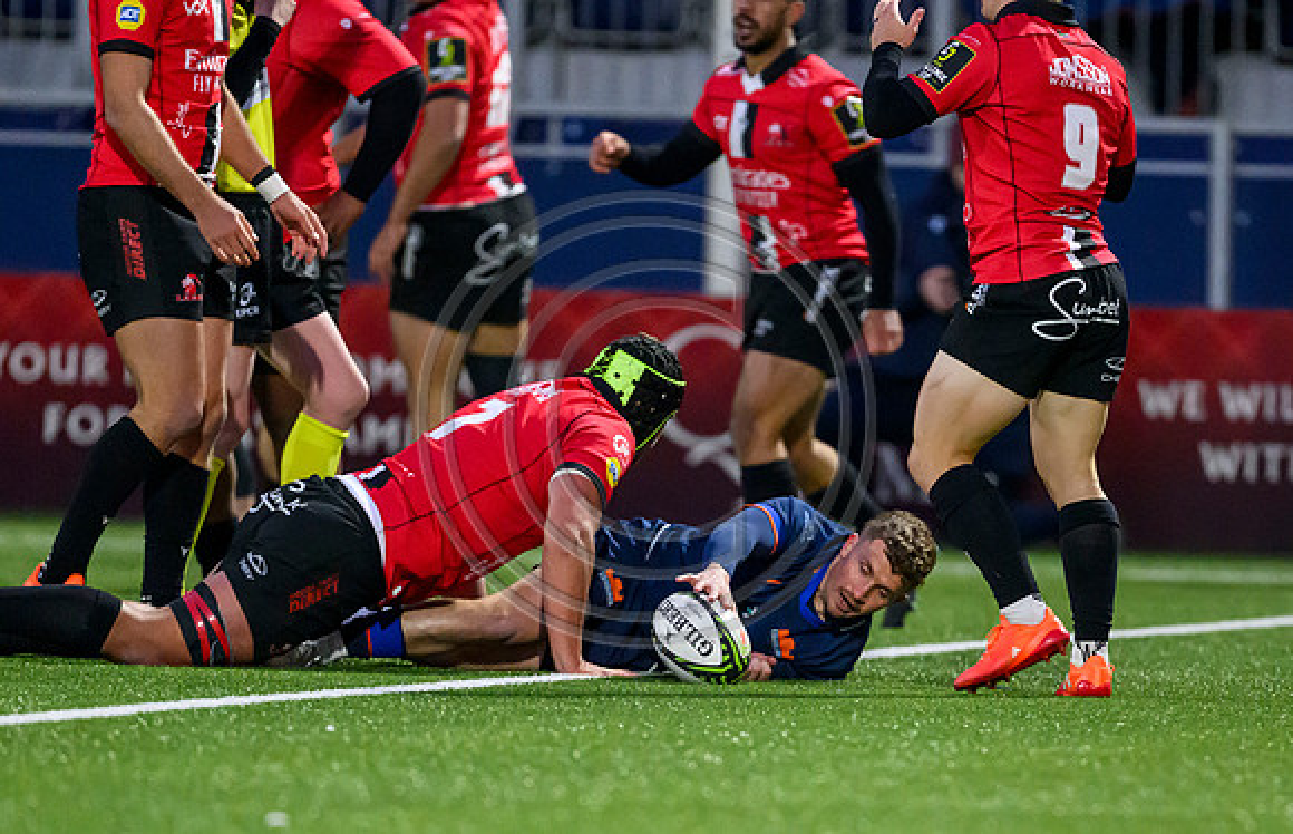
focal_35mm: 683
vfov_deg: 2.0
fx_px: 24283
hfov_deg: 3.0
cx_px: 857
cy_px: 717
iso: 10000
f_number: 2.8
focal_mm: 400
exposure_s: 1/1600
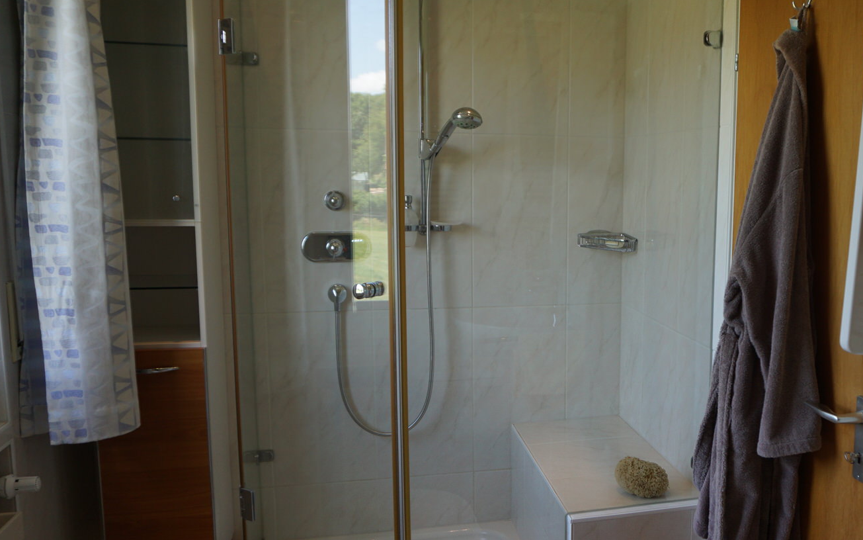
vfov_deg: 35.3
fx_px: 847
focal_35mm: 36
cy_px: 298
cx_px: 617
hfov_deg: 52.3
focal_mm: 16
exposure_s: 1/160
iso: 250
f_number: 4
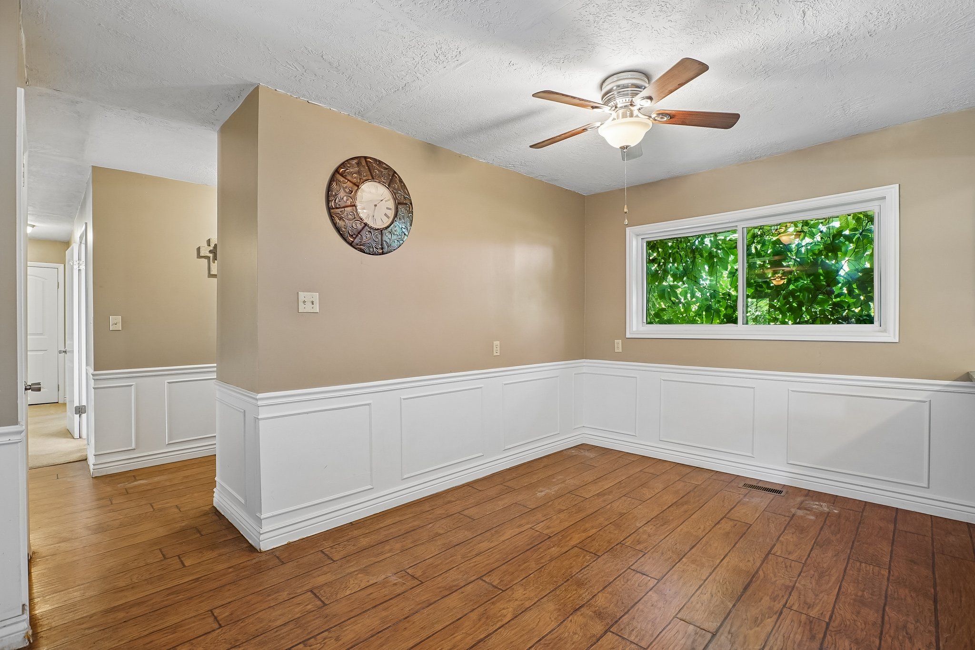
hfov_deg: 96.7
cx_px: 488
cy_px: 325
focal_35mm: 16
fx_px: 433
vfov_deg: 73.7
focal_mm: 16
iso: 400
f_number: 8
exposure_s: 1/2.5
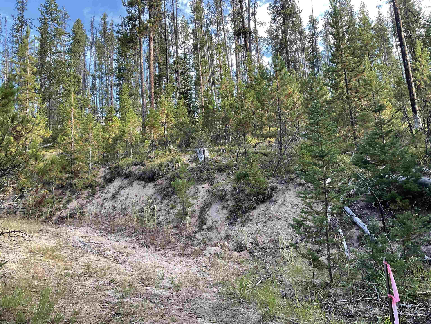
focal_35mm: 29
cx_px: 216
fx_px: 361
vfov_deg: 48.2
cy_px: 162
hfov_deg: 61.7
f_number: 1.8
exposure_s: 1/120
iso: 25
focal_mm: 3
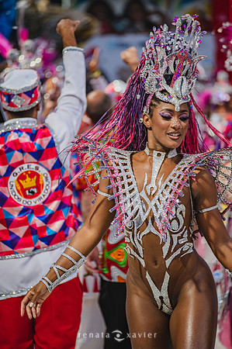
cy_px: 174
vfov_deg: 6.9
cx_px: 116
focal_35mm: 300
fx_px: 2906
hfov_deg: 4.6
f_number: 5.6
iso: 800
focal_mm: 300
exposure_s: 1/250
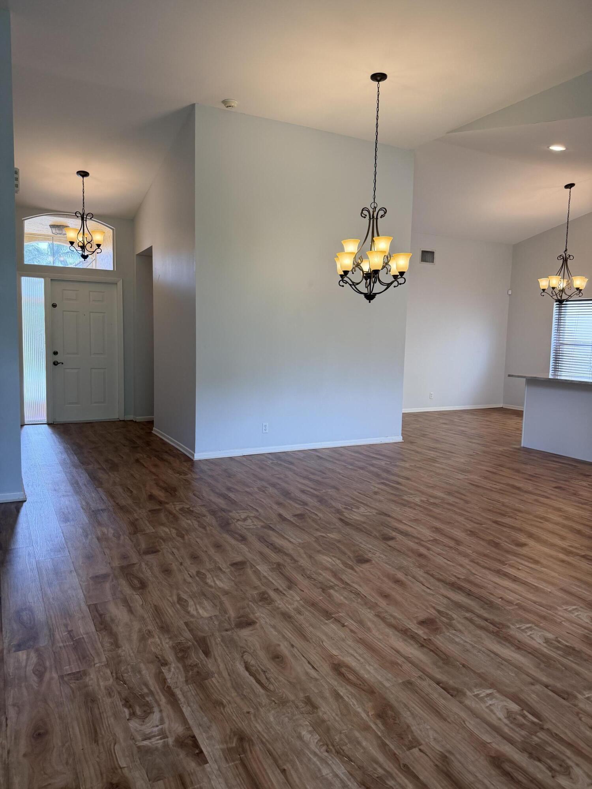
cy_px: 394
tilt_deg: -6.8
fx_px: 547
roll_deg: -2.6
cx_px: 296
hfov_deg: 56.8
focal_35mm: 24
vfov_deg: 71.6
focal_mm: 6.76
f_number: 1.78
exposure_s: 1/232
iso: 200
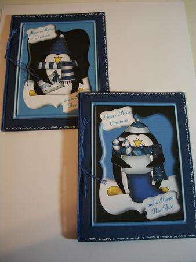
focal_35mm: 35
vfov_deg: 52.6
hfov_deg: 40.7
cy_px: 131
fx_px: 264
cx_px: 98
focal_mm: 6.3
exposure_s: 1/15
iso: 160
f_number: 3.1
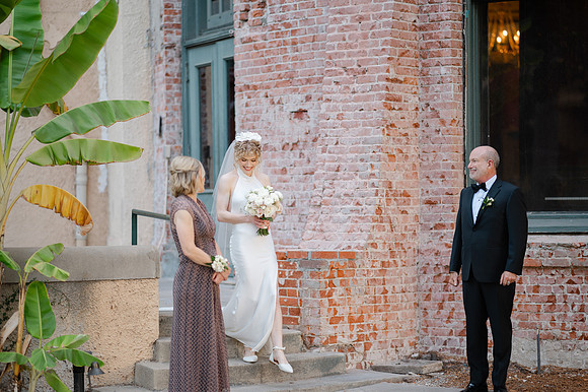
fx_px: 1714
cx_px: 294
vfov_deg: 13.0
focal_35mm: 105
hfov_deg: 19.5
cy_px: 196
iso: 100
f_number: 1.4
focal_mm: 105
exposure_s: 1/800
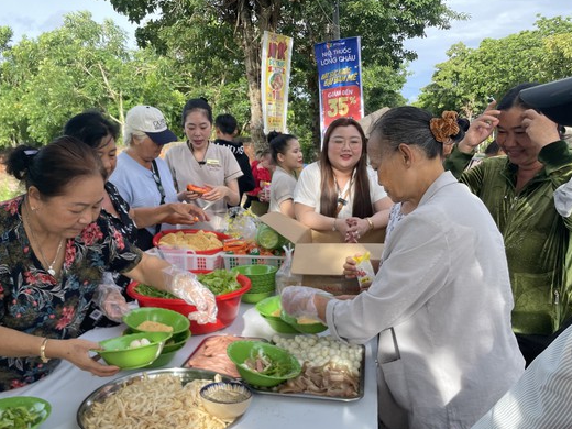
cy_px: 231
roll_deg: +1.9
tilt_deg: -7.2
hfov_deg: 56.6
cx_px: 242
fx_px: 529
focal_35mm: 32
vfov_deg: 44.1
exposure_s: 1/711
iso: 32
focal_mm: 4.2
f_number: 1.6
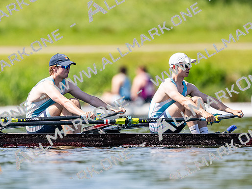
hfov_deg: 2.0
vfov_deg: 1.5
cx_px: 114
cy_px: 94
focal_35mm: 979
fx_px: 7129
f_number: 4
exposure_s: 1/2500
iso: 320
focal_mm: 600
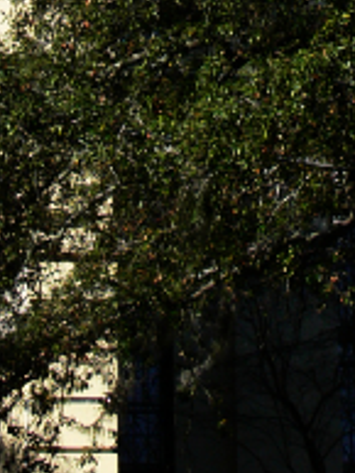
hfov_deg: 8.2
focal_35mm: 181
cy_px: -336
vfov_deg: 10.4
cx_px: 169
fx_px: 2472
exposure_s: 1/160
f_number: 5.6
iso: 80
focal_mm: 7.4
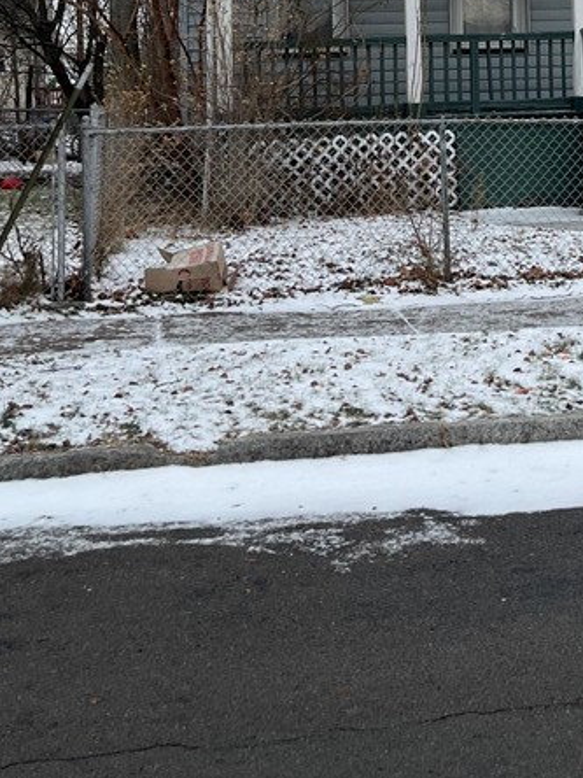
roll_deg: +1.1
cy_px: 61
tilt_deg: +2.1
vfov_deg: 30.6
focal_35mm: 60
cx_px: 490
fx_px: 1347
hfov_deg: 23.9
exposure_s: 1/2410
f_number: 1.6
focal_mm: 5.1
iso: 50
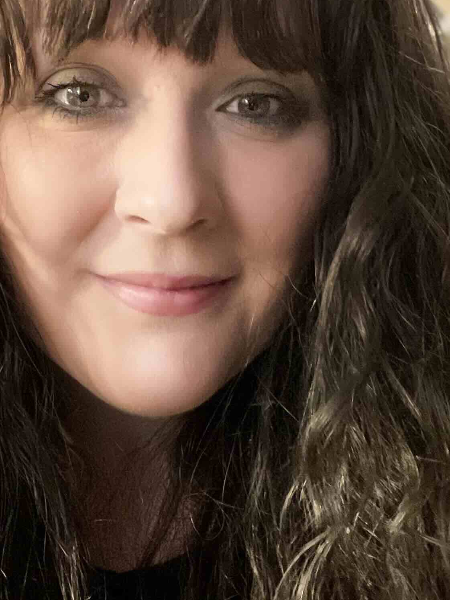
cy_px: 226
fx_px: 1074
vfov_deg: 31.1
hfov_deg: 23.6
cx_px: 182
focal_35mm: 62
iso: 640
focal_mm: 2.71
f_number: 2.2
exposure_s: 1/15
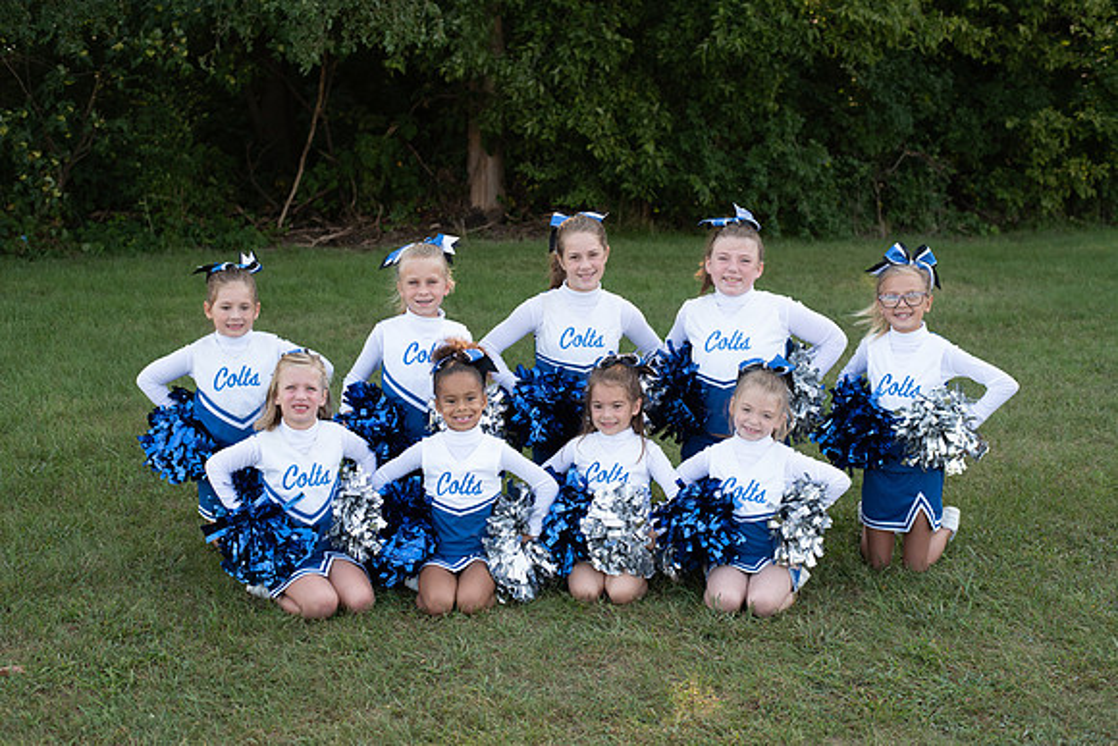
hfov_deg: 39.6
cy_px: 373
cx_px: 559
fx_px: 1553
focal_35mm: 50
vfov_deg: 27.0
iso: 800
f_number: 4
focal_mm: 50
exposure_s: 1/1250
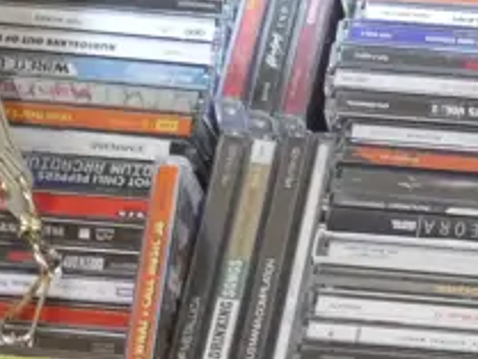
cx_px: 672
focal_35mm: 137
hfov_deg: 13.7
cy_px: 595
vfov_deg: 10.3
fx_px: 1893
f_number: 3.5
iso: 3200
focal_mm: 14
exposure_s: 1/20
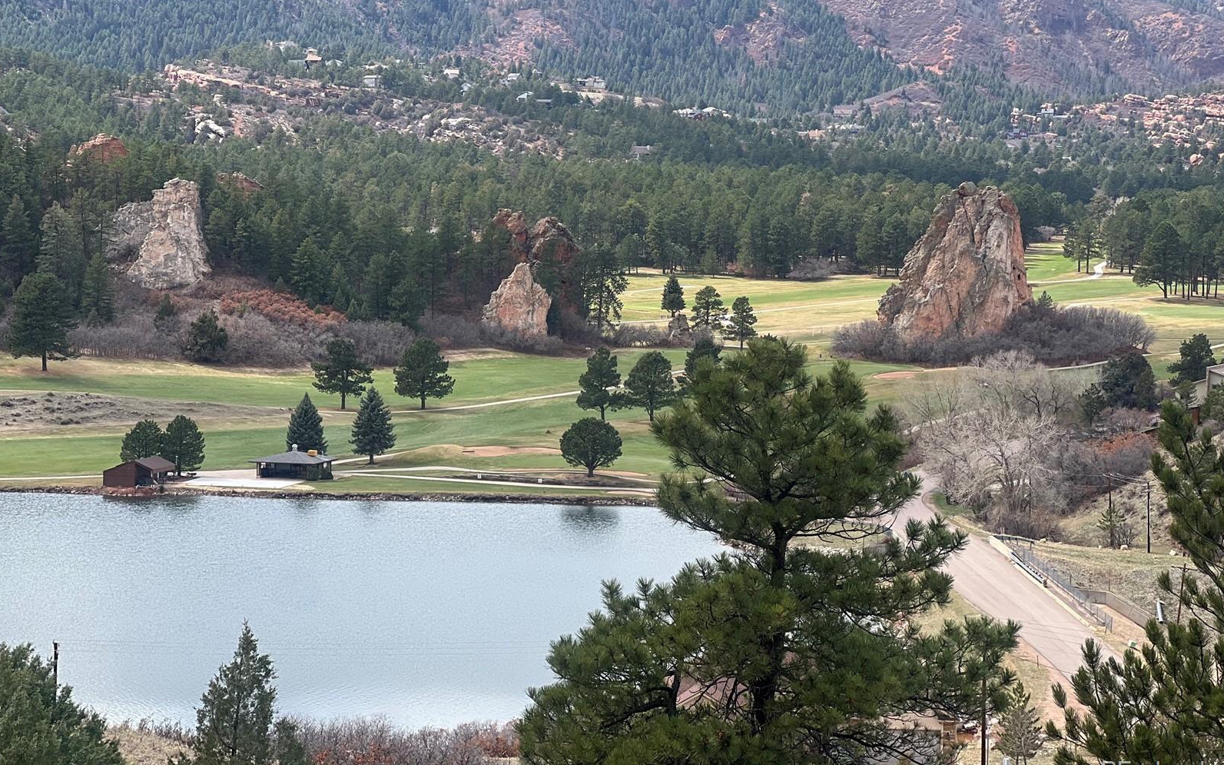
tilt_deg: -2.3
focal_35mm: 82
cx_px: 612
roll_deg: -0.4
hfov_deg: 25.2
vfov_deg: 15.9
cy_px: 324
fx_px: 2735
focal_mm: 9
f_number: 2.8
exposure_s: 1/334
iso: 32
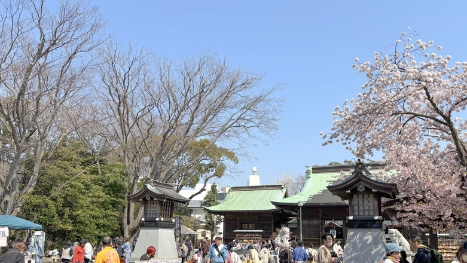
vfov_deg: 40.0
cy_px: 164
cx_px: 234
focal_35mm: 29
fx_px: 359
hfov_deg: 66.0
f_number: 1.6
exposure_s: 1/3106
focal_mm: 5.96
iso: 50
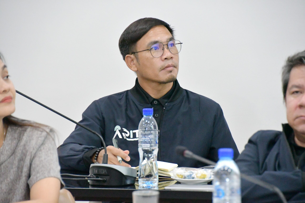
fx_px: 2033
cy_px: 102
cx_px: 152
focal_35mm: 240
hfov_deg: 8.6
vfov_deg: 5.7
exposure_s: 1/250
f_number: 6
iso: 12800
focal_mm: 160
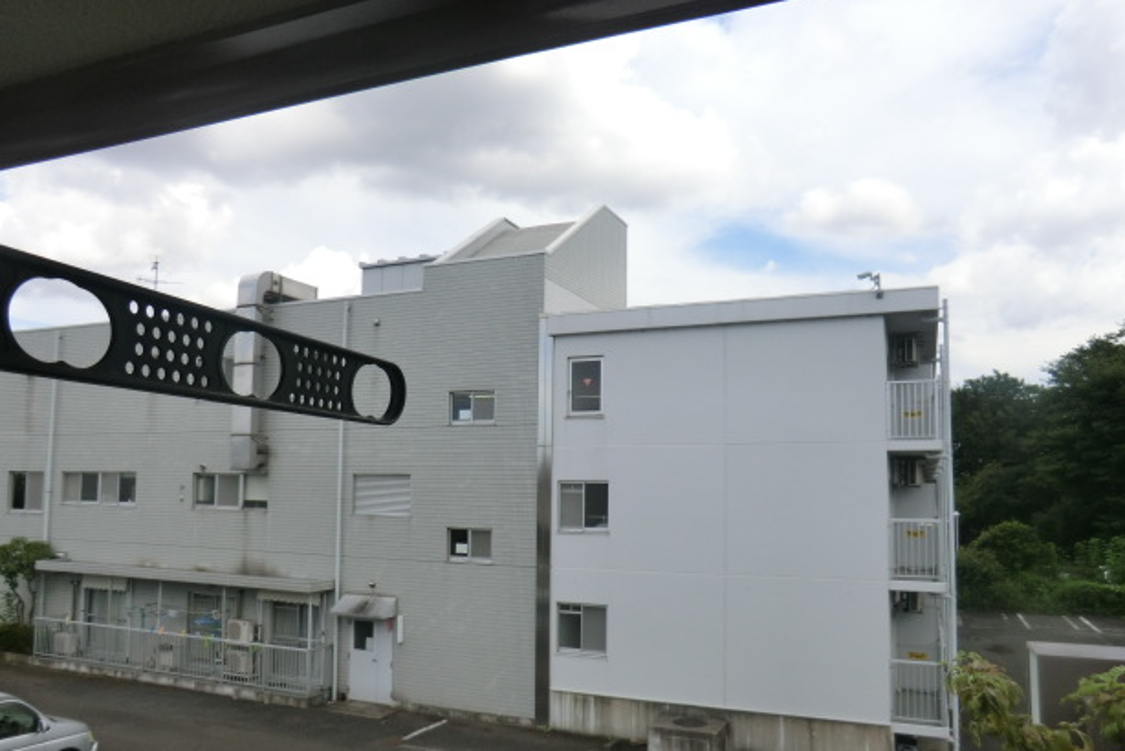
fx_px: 813
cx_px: 557
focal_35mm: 26
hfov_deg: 69.4
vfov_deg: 49.4
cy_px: 432
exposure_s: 1/800
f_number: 3.2
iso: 80
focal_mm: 4.3
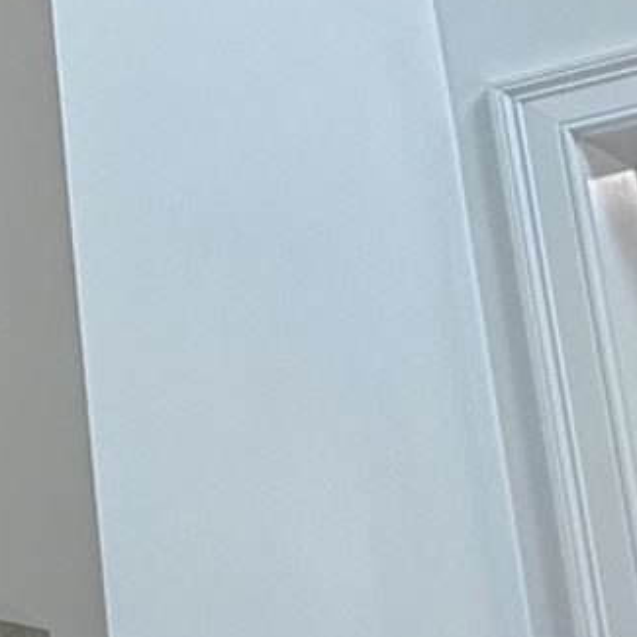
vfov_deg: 14.7
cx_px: -633
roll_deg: -0.9
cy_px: 39
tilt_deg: +22.4
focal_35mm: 117
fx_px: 2436
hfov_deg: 13.0
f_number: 2.2
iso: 80
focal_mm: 2.22
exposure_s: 1/120
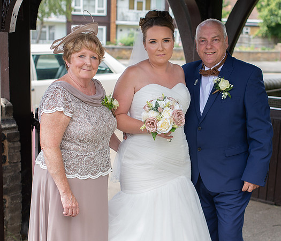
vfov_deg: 24.4
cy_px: 139
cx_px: 170
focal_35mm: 65
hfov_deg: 28.2
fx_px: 557
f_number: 2.8
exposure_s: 1/250
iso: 100
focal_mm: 35
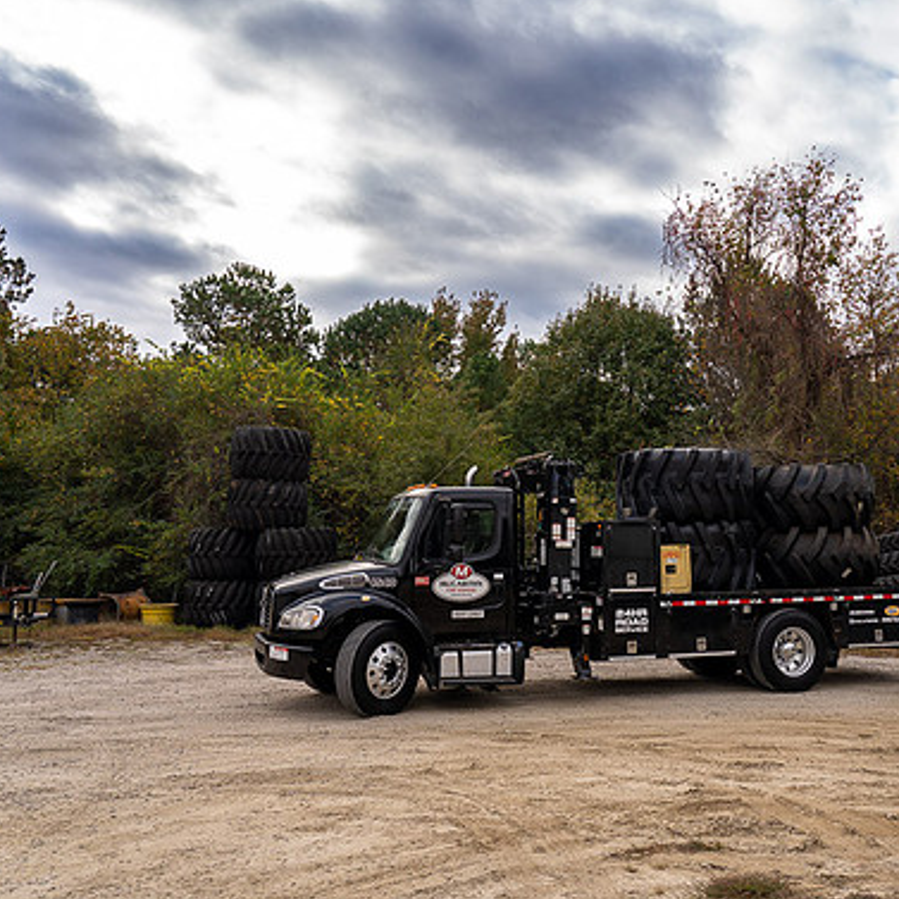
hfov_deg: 47.7
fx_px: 999
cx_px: 599
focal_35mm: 34
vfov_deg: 48.5
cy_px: 447
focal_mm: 26
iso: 100
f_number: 5.6
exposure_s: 1/125
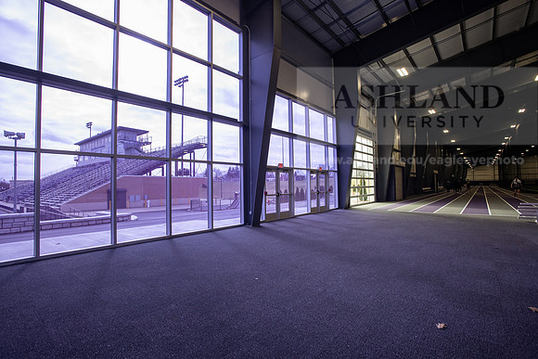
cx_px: 269
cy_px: 180
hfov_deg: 93.3
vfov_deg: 70.5
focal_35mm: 17
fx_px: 254
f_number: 8
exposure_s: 1/320
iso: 1250
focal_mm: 17
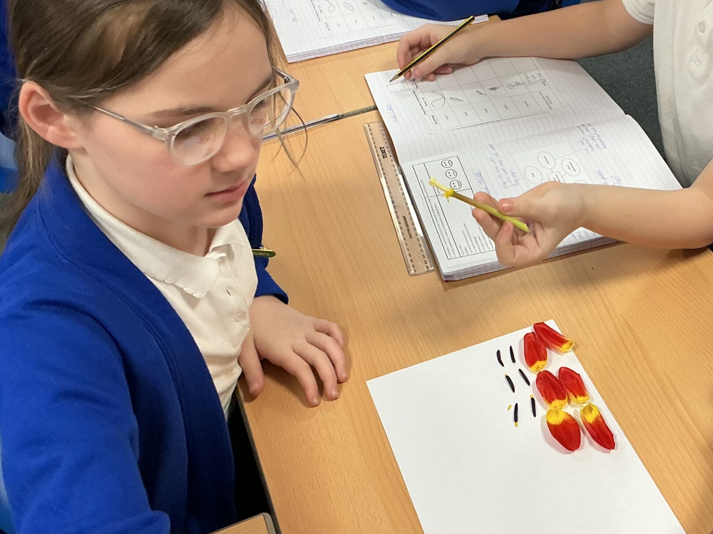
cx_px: 501
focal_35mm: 46
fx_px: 947
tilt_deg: -45.3
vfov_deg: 31.5
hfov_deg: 40.5
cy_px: 261
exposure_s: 1/60
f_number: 1.8
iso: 80
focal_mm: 3
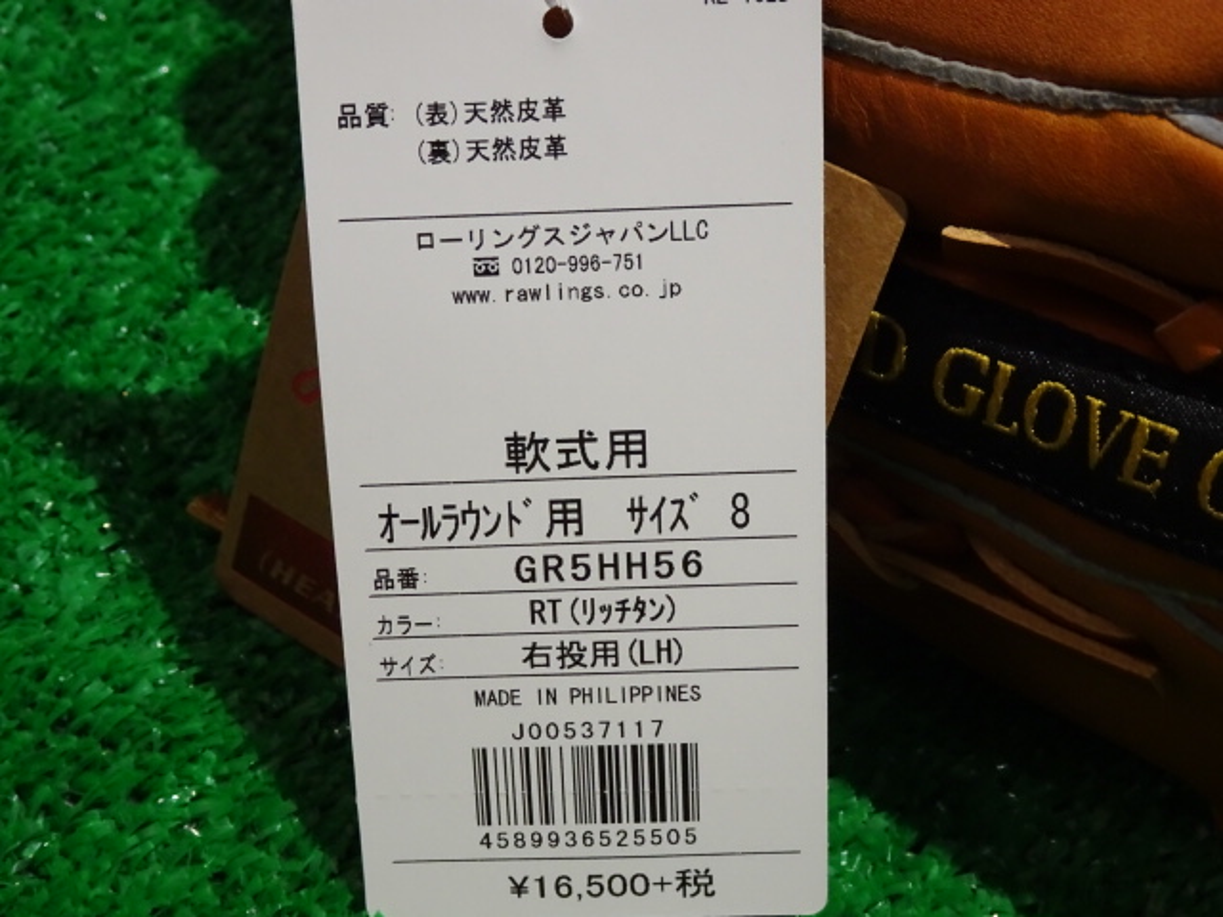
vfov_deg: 23.7
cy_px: 458
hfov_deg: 31.2
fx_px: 2190
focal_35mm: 62
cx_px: 612
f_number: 4.5
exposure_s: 1/40
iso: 800
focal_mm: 10.59
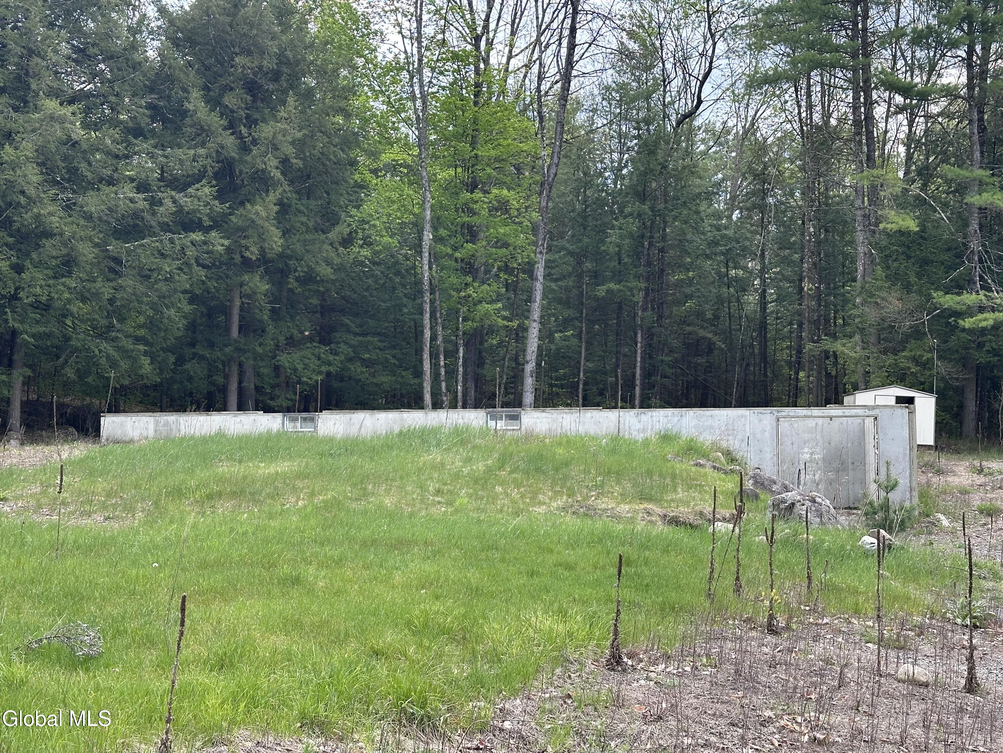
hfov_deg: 39.7
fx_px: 1391
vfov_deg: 30.3
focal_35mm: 48
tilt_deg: +3.7
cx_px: 502
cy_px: 376
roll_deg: +0.1
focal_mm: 6.86
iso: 64
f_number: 1.78
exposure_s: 1/608
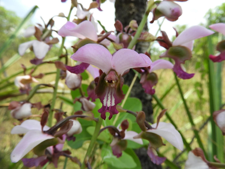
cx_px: 112
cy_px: 84
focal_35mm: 24
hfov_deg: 71.6
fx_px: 156
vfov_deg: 56.8
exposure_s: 1/500
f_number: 3.3
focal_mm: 4.3
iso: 100
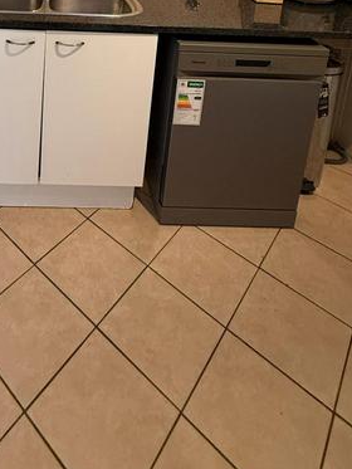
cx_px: 68
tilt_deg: -11.8
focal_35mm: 30
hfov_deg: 44.4
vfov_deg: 47.1
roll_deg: -3.0
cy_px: -24
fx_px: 407
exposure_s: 1/50
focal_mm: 2.22
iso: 250
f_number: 2.2
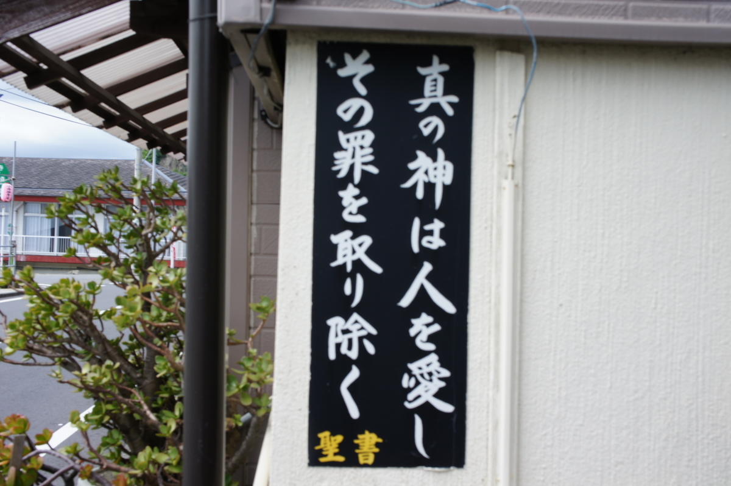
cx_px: 366
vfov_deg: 33.0
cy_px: 243
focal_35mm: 40
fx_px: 822
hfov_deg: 48.0
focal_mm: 27
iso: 200
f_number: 11
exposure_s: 1/80
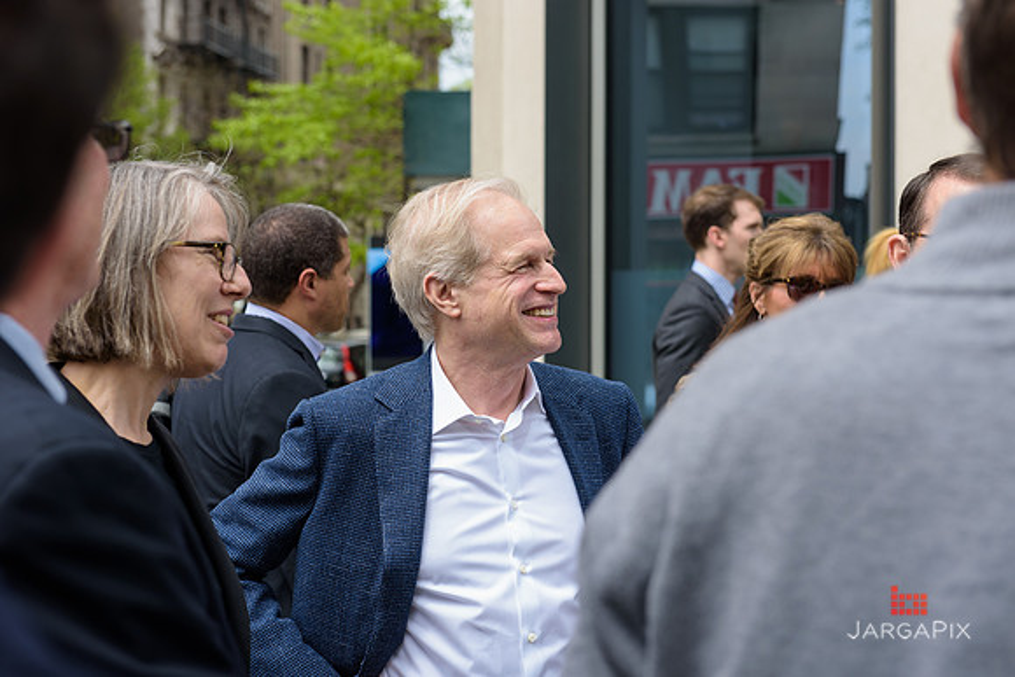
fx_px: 1974
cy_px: 338
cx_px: 508
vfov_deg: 19.5
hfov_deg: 28.8
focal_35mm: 70
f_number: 5
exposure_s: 1/250
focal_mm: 70
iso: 200
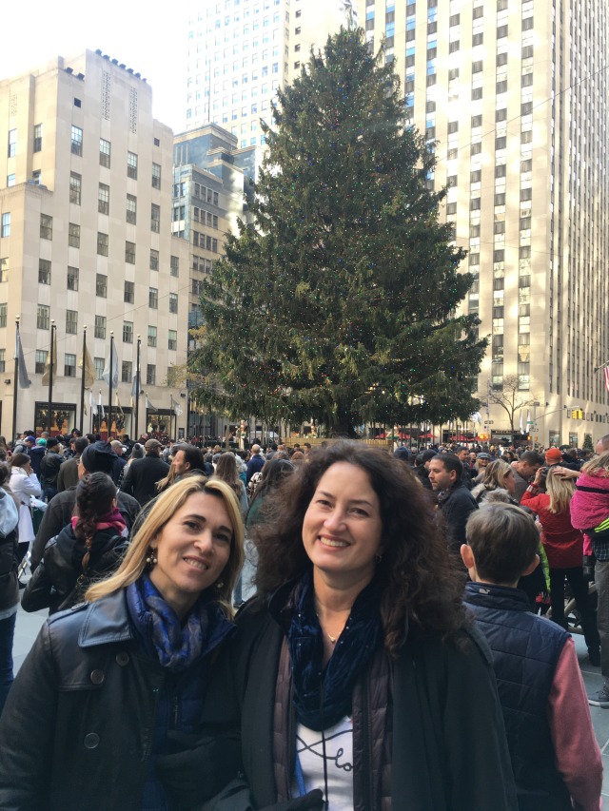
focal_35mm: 29
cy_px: 406
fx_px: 680
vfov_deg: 61.7
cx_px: 304
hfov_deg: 48.2
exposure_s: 1/120
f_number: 2.2
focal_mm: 4.15
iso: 40
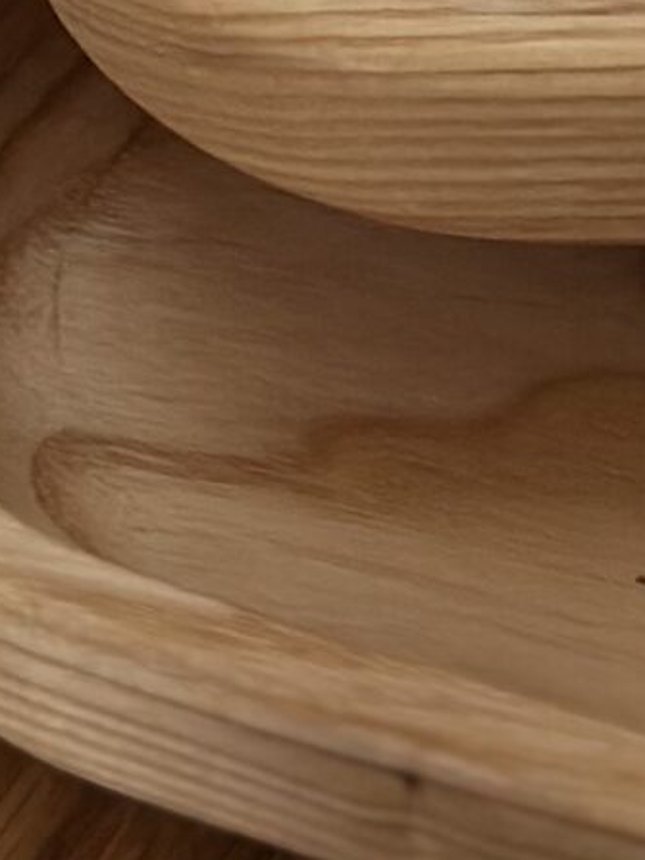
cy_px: -995
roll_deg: -0.4
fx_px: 6835
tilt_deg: -36.8
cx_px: 1344
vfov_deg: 6.9
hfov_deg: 5.3
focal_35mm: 275
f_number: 1.78
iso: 250
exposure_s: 1/60
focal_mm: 6.86
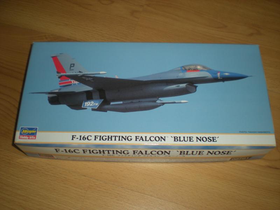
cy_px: 105
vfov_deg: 37.7
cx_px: 140
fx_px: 307
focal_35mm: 38
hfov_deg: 49.0
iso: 64
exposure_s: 1/30
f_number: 3.1
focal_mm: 6.3
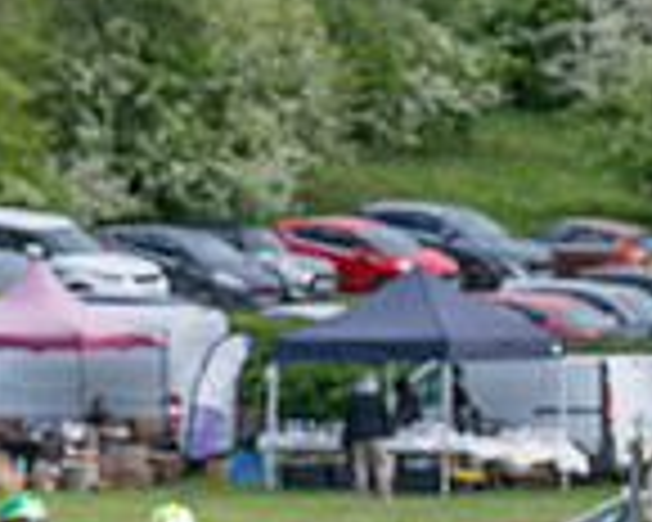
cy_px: 871
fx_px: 9957
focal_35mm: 516
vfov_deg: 3.0
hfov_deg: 3.7
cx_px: 712
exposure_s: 1/2500
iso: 400
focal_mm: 70
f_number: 4.5
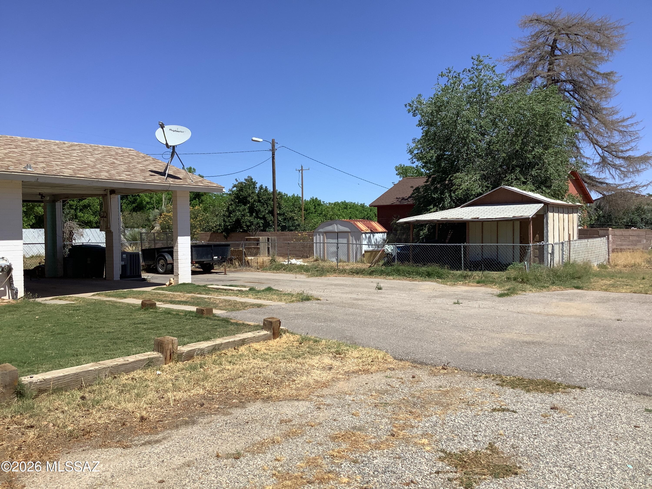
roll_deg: +1.0
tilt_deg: -2.5
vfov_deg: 45.4
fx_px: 584
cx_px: 326
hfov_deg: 58.4
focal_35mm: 31
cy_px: 244
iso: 25
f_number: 2.4
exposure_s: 1/1567
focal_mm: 3.3
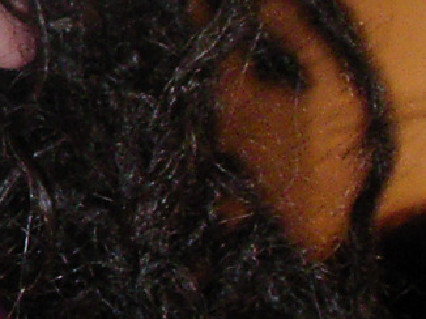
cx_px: -291
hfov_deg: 8.1
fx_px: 2939
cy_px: -76
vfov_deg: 6.2
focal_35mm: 239
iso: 100
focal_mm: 5.8
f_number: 3.5
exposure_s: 1/30
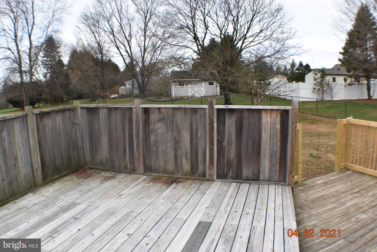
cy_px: 126
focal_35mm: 40
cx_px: 188
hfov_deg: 47.9
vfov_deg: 33.0
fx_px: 424
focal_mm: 27
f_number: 8
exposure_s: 1/250
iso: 200
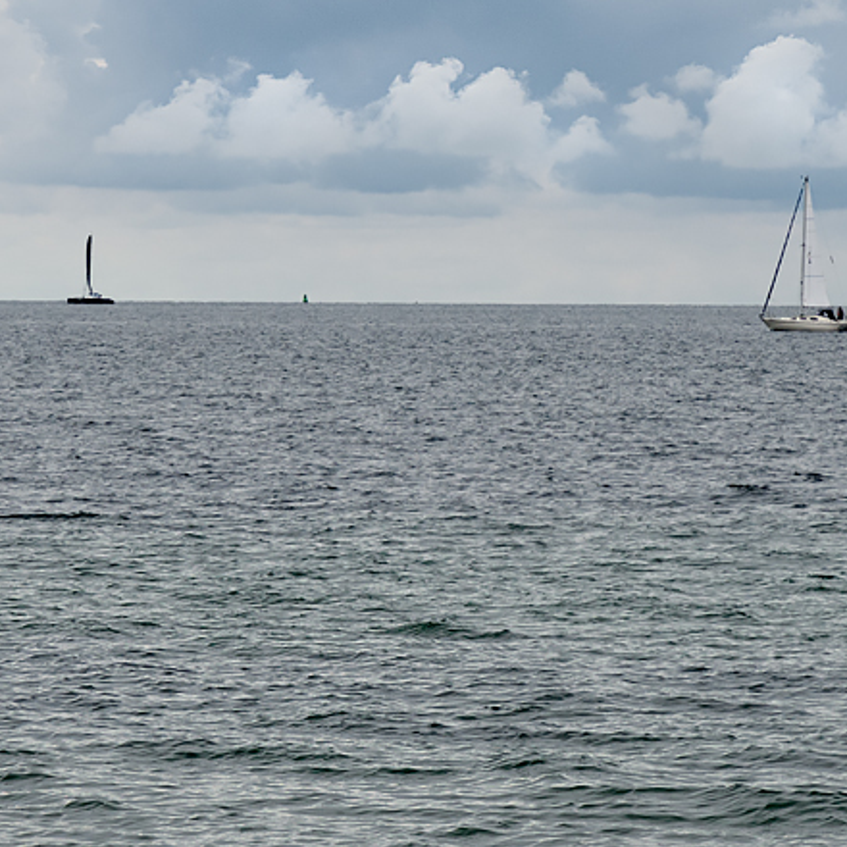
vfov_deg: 6.3
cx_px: 629
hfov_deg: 6.3
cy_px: 152
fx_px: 7696
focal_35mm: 278
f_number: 7.1
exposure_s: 1/640
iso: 200
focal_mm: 80
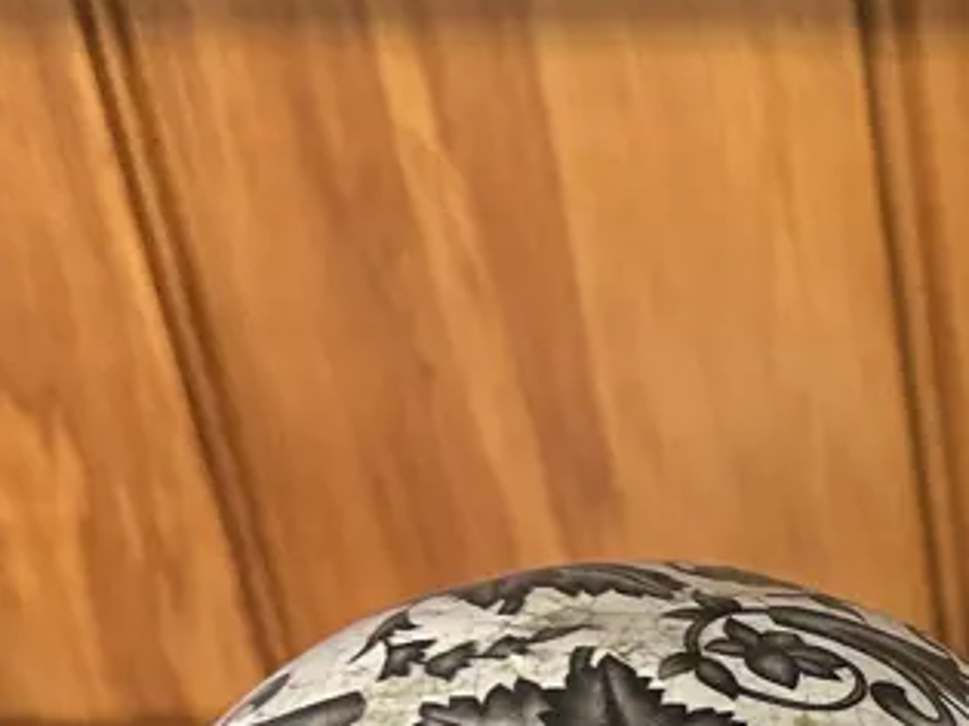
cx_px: 1434
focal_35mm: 78
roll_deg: -0.9
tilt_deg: -31.5
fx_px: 2183
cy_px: 815
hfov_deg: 21.3
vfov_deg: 18.1
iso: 400
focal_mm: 6.86
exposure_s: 1/50
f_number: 1.78
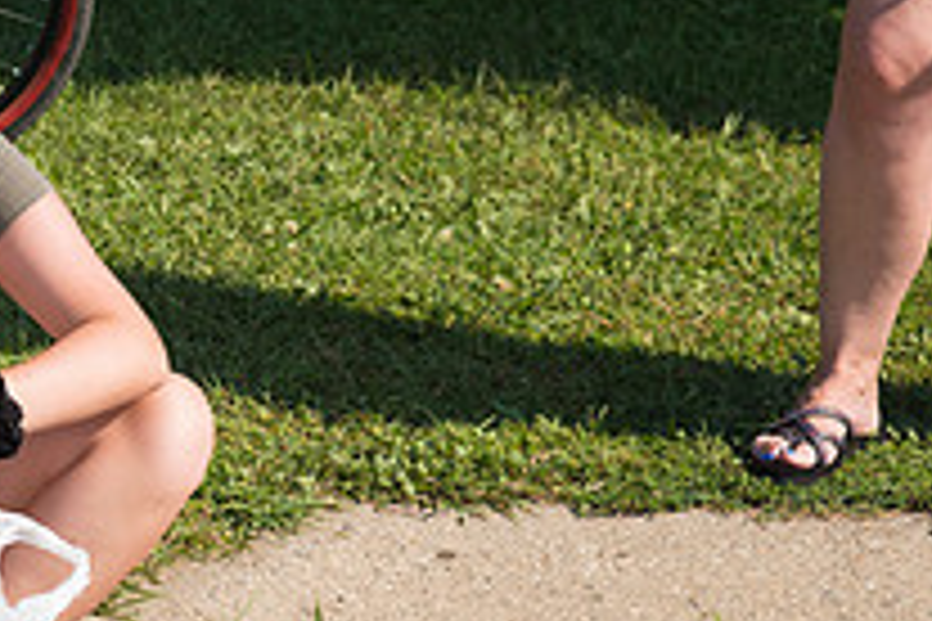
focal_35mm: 336
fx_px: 8698
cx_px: -279
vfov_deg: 4.1
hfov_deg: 6.1
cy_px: 380
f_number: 6.3
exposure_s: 1/800
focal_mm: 120
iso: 320
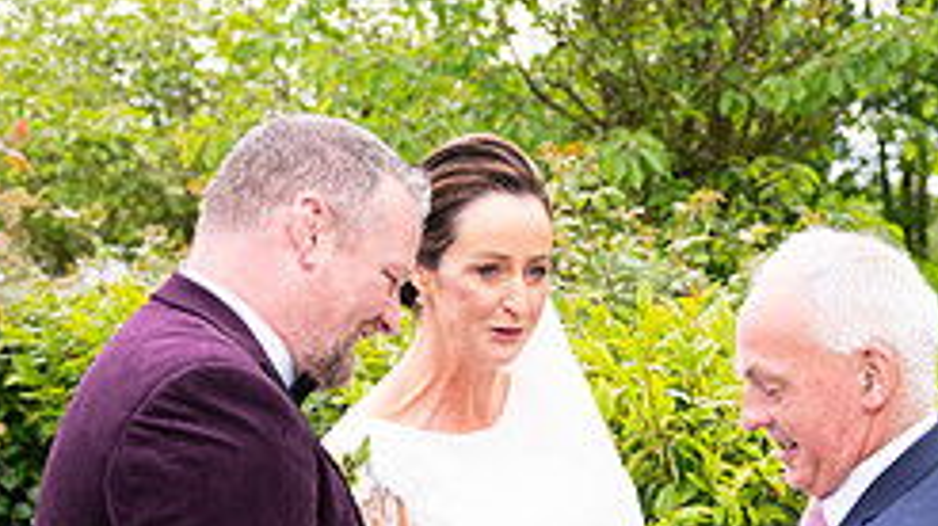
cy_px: 665
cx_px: 622
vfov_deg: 14.7
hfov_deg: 26.7
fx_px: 1964
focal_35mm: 79
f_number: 3.5
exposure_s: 1/1000
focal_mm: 32
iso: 250
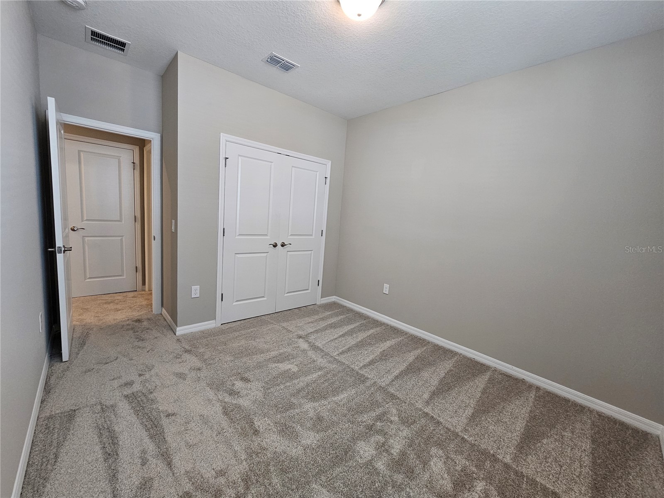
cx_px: 332
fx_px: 249
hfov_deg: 106.2
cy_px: 249
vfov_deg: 89.9
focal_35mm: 13
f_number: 2.2
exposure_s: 1/60
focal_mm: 2.2
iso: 160
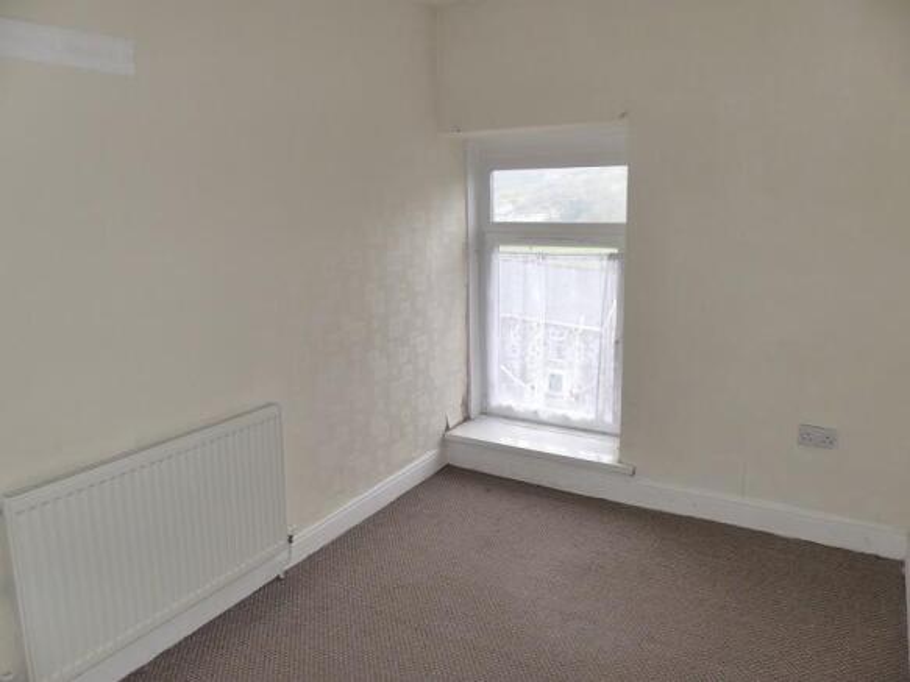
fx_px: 657
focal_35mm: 25
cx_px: 455
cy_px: 341
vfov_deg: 54.9
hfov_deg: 69.4
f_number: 2.8
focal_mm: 4.5
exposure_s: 1/60
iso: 160
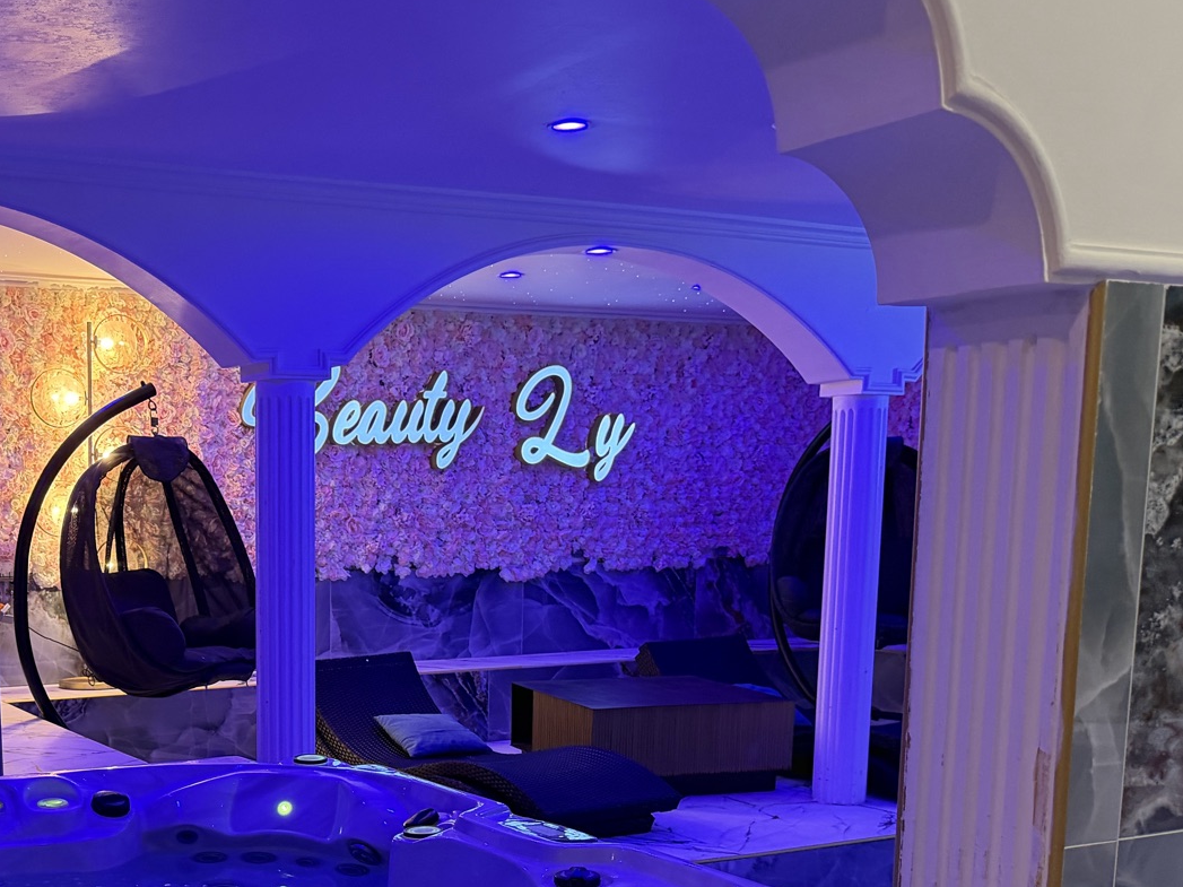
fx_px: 1504
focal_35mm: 44
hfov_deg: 41.1
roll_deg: +0.9
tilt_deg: -8.9
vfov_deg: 31.8
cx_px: 233
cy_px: 736
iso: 500
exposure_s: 1/50
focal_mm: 6.76
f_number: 1.78
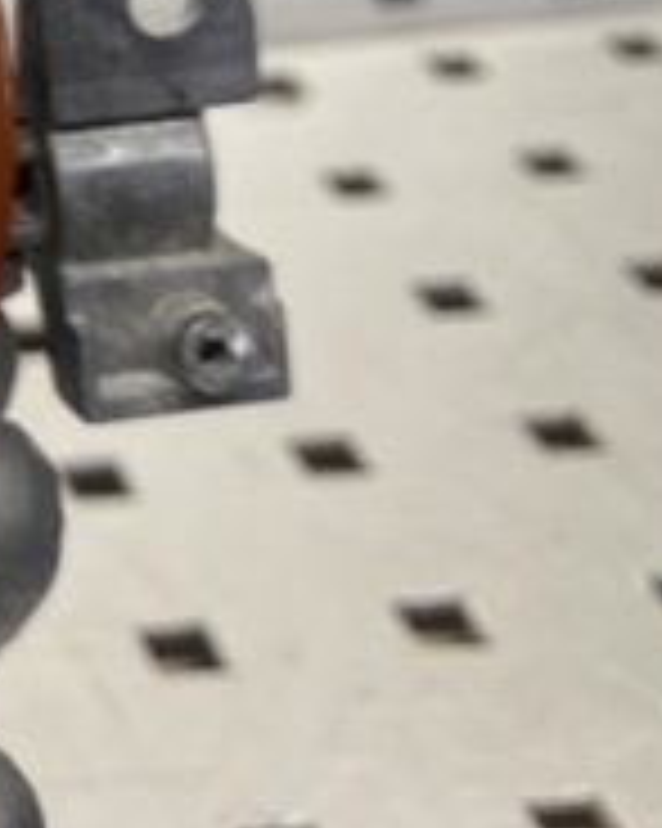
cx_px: -572
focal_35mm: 85
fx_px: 2083
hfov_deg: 15.3
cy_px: -32
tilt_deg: -26.4
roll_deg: +5.6
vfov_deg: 21.6
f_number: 1.8
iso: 80
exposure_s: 1/100
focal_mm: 4.25
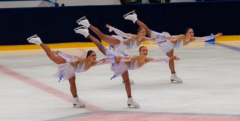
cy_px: 64
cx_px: 111
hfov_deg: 8.6
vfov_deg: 4.4
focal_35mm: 256
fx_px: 1589
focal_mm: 116
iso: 560
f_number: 3.5
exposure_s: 1/400
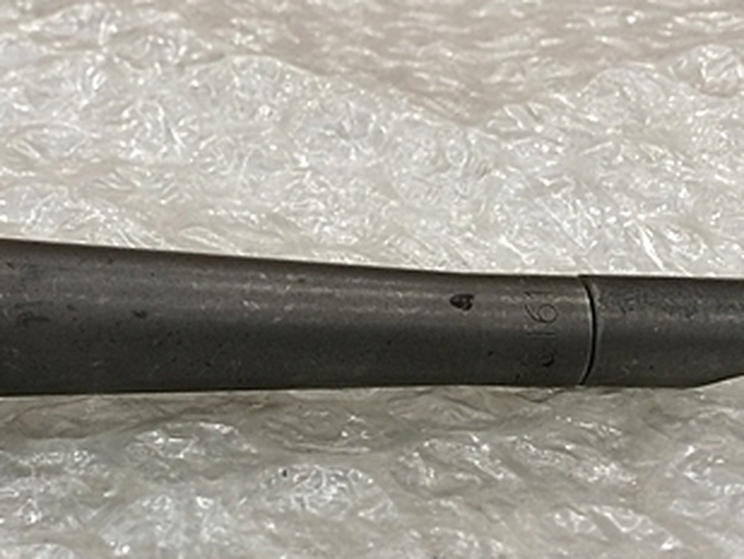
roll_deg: -0.9
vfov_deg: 24.4
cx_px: 149
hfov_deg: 31.4
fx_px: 1290
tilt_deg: -36.7
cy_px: 287
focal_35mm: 60
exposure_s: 1/40
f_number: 2.2
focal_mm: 4.15
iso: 40
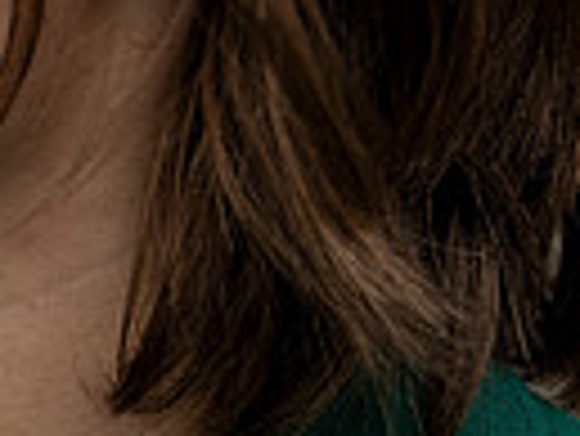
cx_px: -531
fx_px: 1744
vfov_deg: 13.6
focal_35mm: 104
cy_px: -155
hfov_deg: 15.6
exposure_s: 1/800
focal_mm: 24
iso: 160
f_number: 4
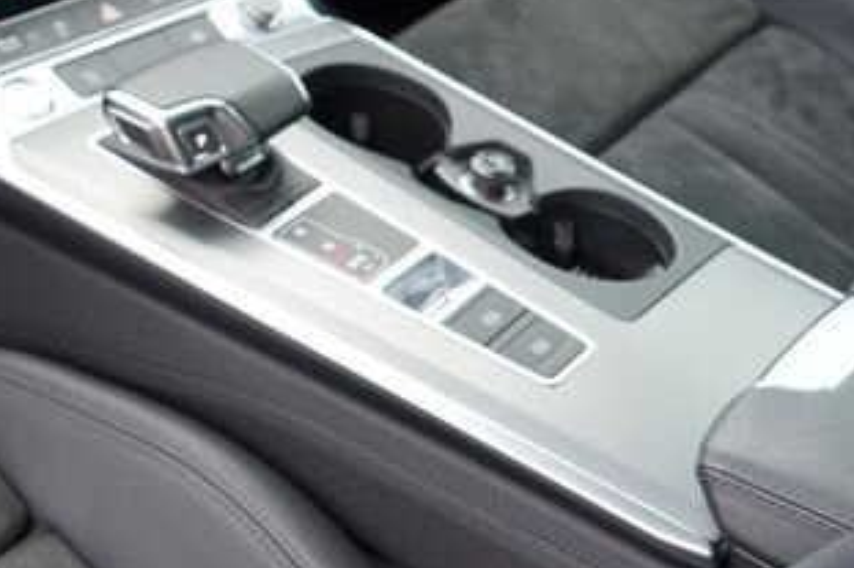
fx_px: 1873
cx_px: -236
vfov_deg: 16.6
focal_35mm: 79
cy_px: -92
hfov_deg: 23.0
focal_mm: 24
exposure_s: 1/60
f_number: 4
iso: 100
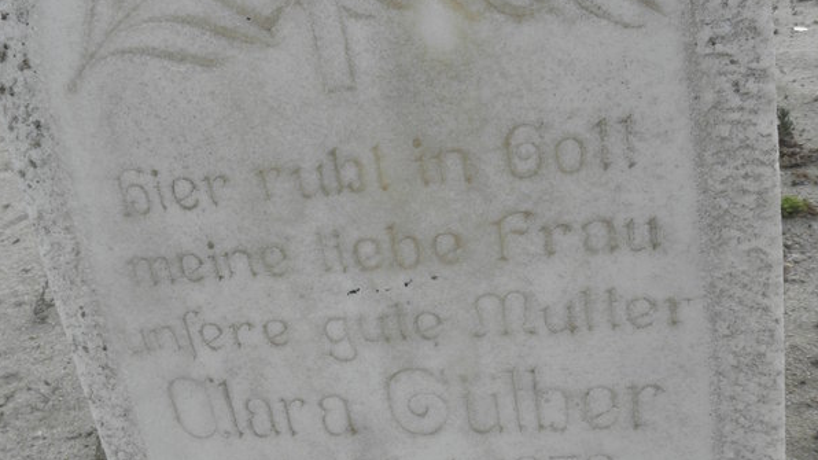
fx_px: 824
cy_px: 257
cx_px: 408
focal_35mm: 38
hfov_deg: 52.8
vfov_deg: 31.1
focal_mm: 4.6
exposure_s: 1/100
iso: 64
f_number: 5.6
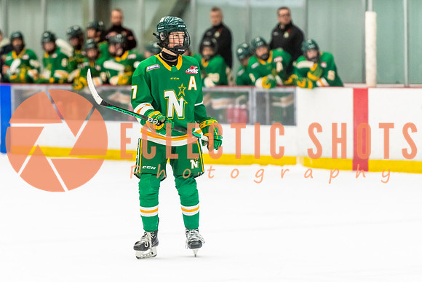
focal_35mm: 257
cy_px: 115
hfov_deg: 8.0
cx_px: 163
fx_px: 3016
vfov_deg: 5.3
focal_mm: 190
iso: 3200
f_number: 2.8
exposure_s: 1/800
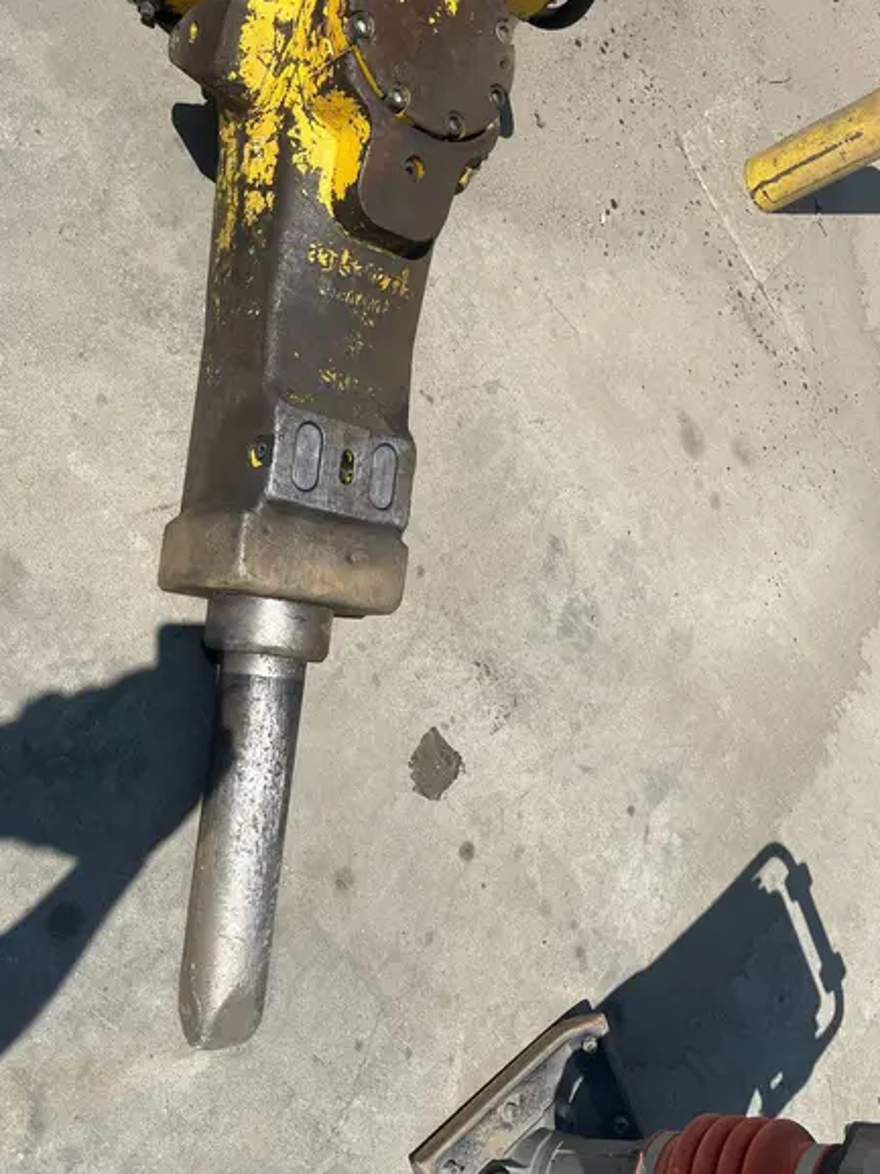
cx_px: 398
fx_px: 1119
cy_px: 586
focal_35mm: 33
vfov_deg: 55.4
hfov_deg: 42.9
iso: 50
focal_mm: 5.1
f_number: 1.6
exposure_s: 1/5848
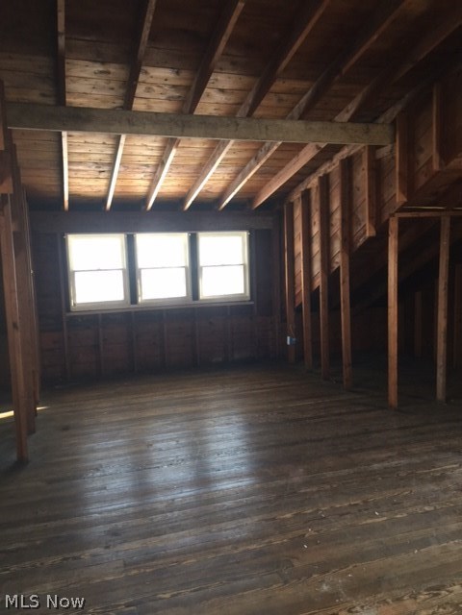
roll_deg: +1.0
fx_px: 516
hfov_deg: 48.2
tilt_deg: -4.4
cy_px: 308
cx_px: 231
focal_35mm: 29
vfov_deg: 61.7
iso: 40
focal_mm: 4.15
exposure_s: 1/15
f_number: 2.2
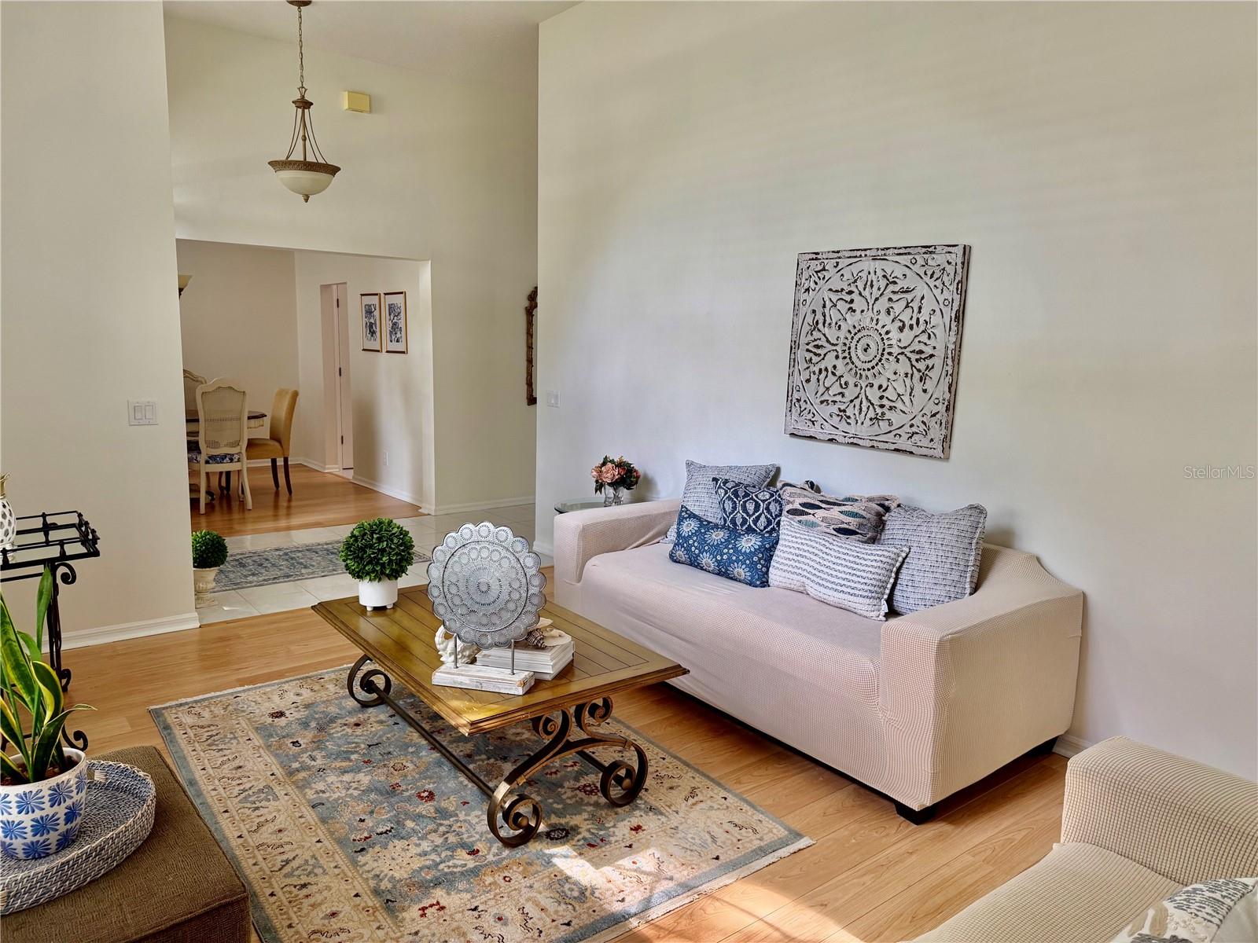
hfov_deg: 71.6
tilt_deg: -9.0
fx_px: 872
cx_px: 629
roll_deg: -1.6
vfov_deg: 56.8
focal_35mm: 24
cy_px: 472
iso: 100
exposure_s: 1/121
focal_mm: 6.76
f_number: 1.78
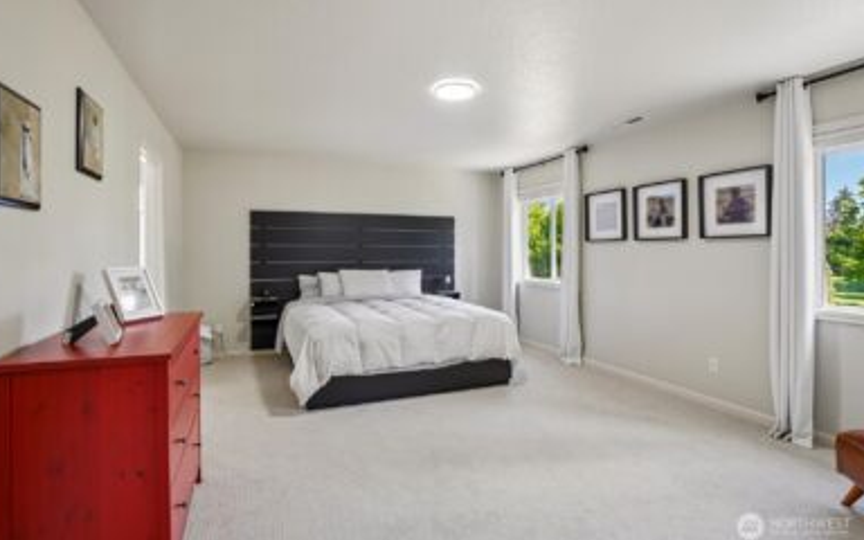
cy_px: 246
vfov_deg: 67.9
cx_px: 416
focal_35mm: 17
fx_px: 400
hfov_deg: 94.3
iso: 400
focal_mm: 16
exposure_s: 1/15
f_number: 8
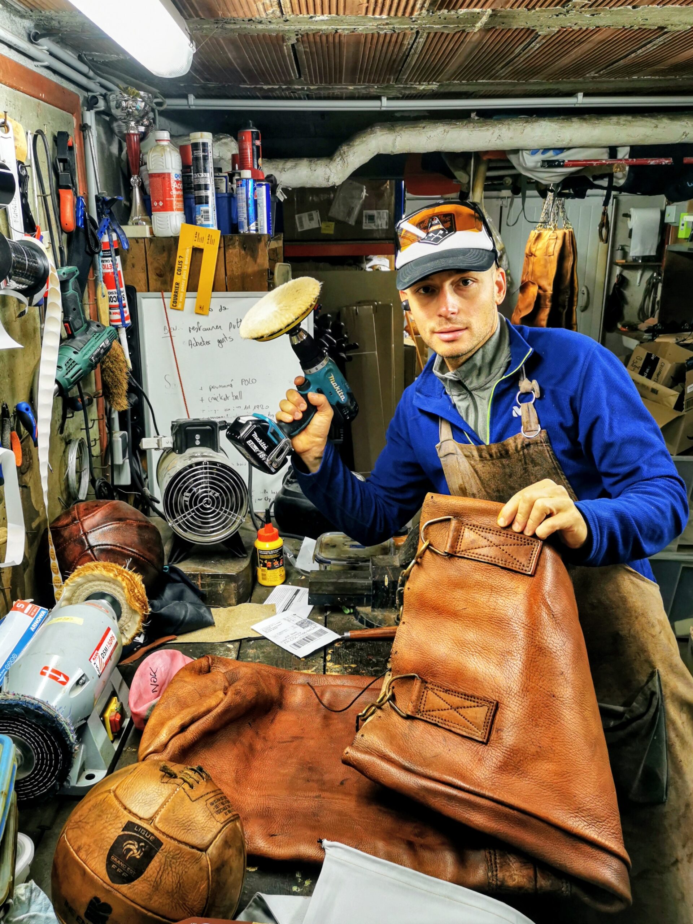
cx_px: 346
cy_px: 462
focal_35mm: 27
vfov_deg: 65.3
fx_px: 721
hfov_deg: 51.4
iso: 250
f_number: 1.8
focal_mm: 5.58
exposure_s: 1/100
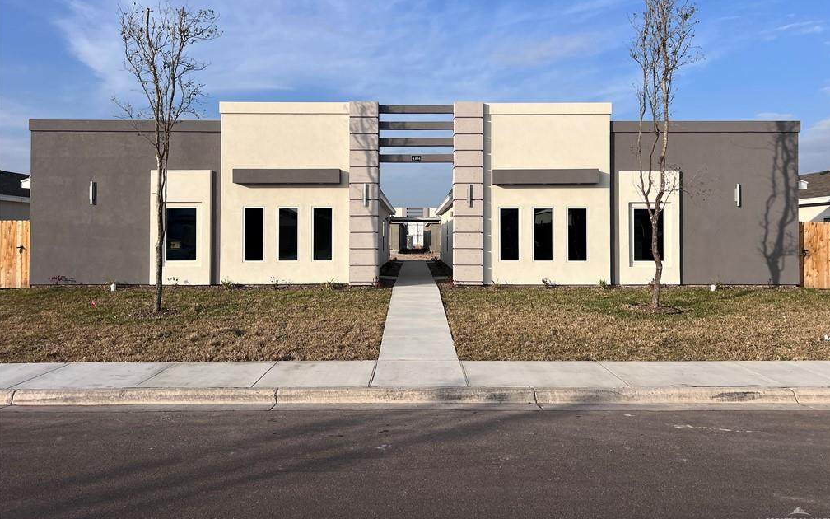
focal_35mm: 28
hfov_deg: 66.5
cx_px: 418
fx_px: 633
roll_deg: -0.2
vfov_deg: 44.4
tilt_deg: +0.7
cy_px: 222
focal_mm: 5.7
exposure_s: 1/5319
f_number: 1.5
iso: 50
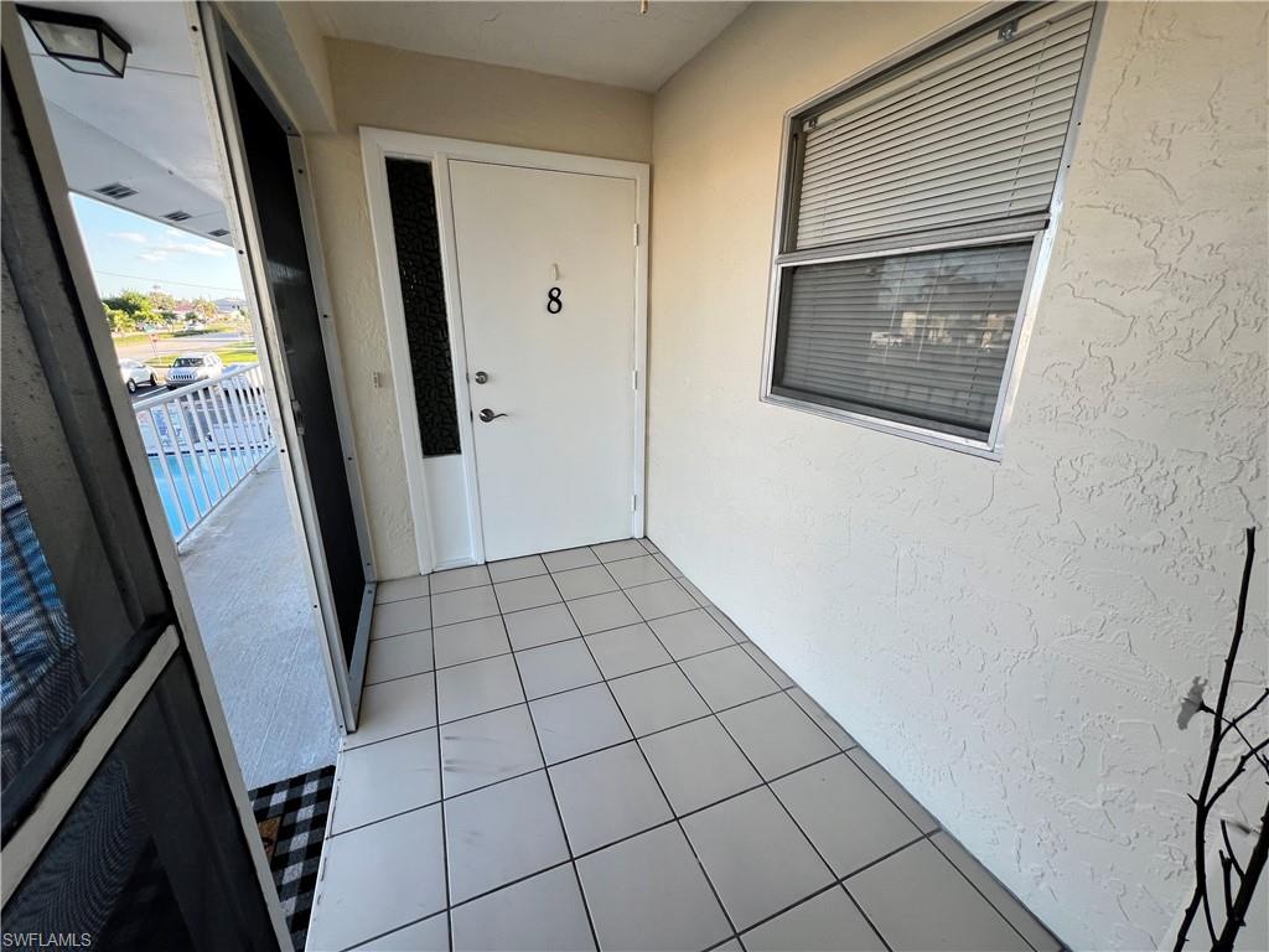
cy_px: 476
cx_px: 634
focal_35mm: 13
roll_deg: -0.6
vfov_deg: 89.9
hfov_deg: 106.2
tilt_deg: -17.8
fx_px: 477
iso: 32
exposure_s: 1/145
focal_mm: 1.57
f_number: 1.8
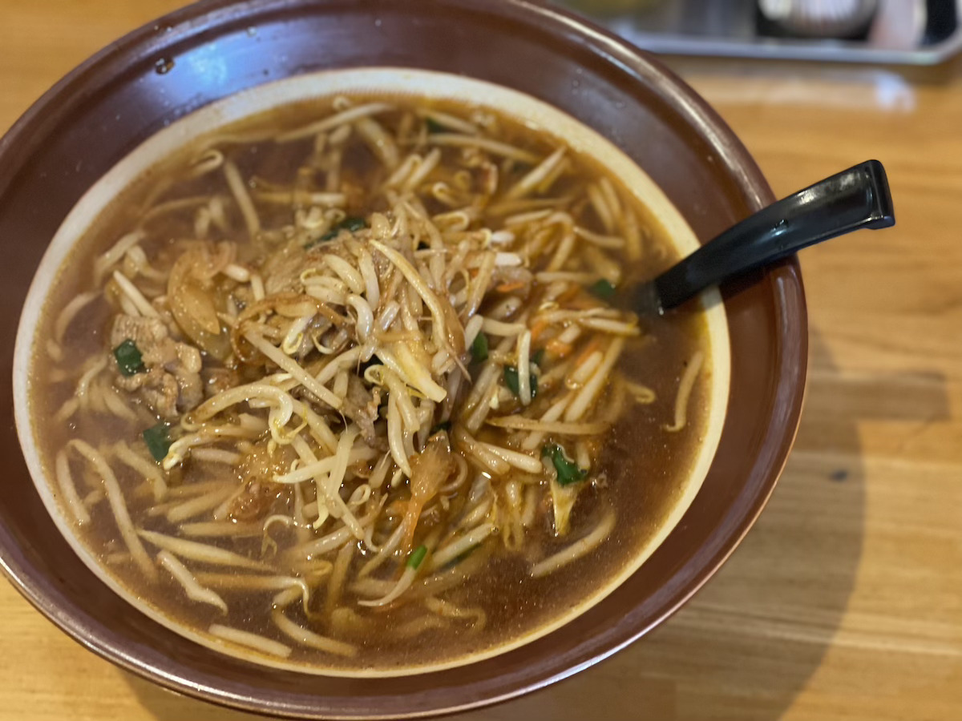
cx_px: 481
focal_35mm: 64
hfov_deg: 30.3
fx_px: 1779
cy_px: 360
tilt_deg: -60.2
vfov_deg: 22.9
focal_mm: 7.5
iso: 400
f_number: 2.2
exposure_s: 1/25
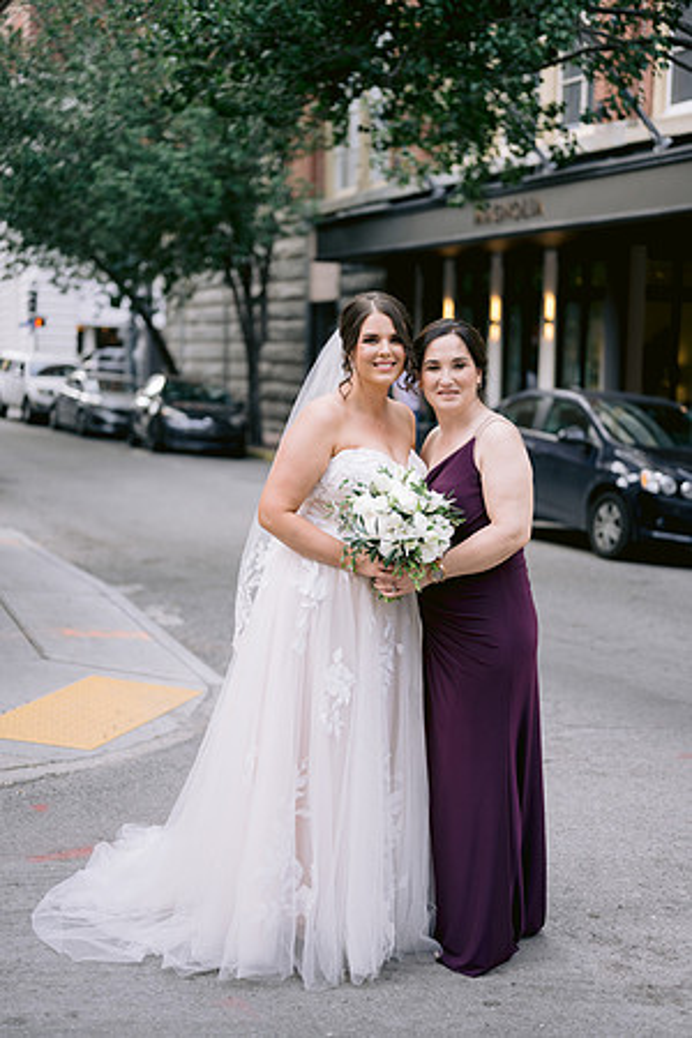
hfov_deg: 27.0
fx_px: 1442
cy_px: 519
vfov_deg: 39.6
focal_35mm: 50
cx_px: 346
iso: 160
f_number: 1.8
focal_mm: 50
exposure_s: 1/500
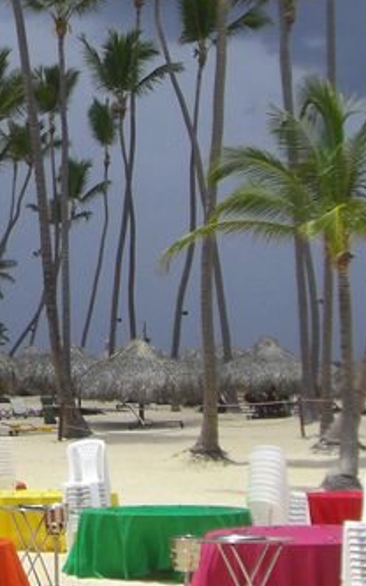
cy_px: 121
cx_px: -171
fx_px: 1980
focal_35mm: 124
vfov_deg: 16.7
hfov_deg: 10.2
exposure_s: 1/250
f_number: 8
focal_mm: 6.2
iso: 64
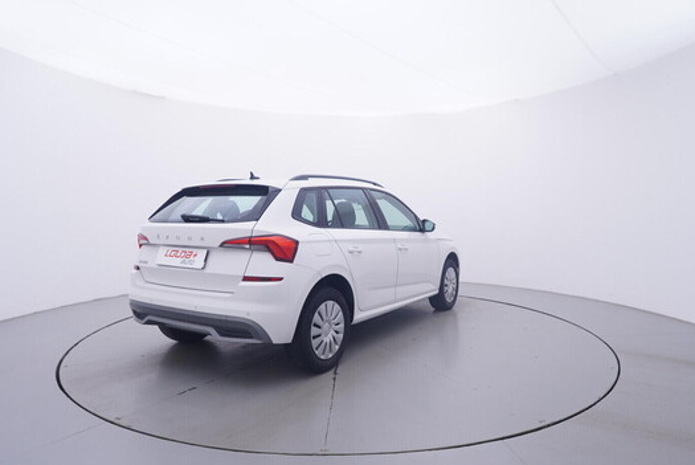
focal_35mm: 24
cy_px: 239
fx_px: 454
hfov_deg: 74.8
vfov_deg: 54.1
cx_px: 353
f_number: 5
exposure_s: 1/80
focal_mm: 15
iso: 200
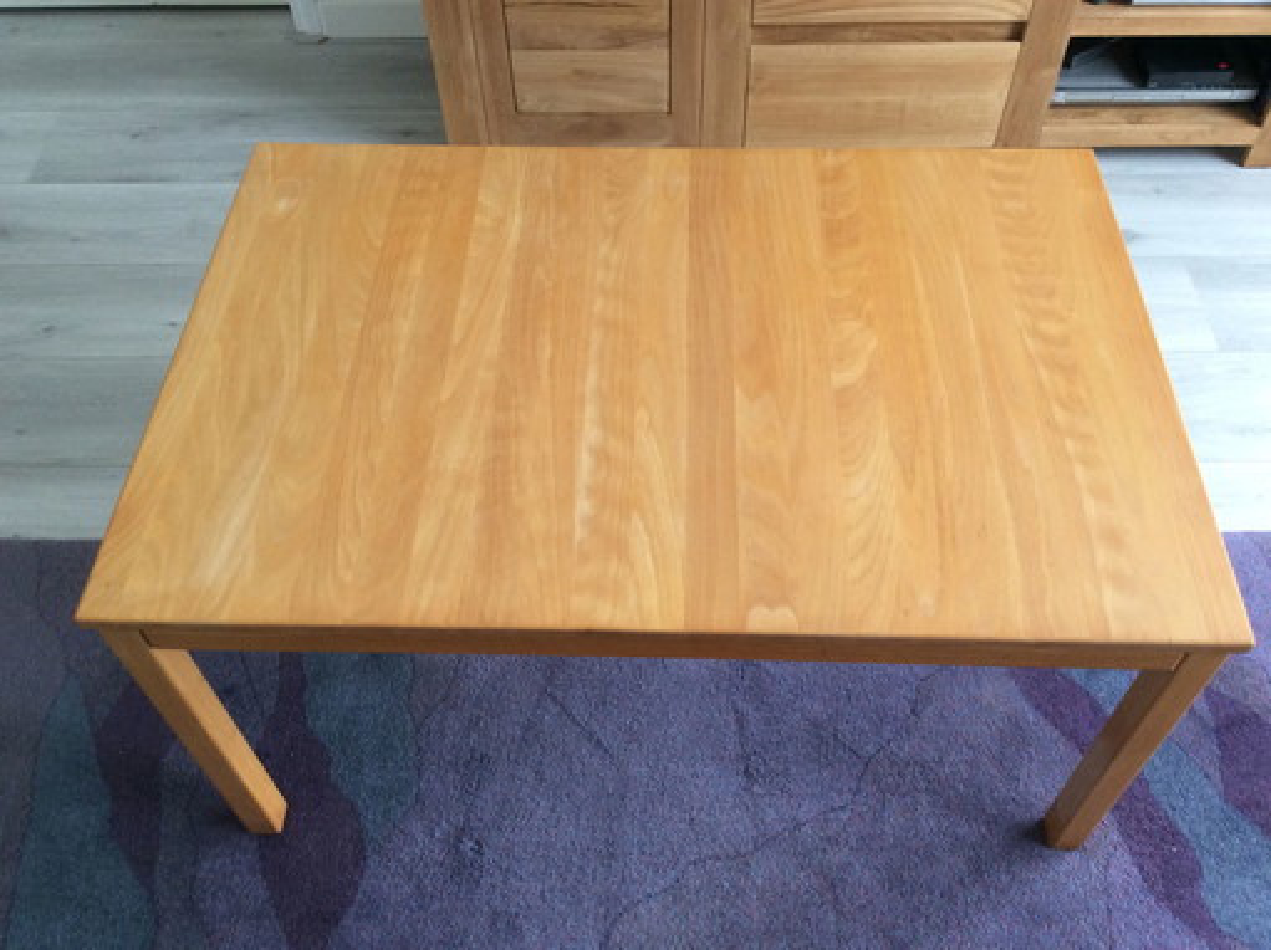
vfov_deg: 44.1
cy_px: 475
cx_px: 636
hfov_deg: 56.9
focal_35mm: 32
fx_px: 1174
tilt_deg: -53.4
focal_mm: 3.3
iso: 80
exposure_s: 1/25
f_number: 2.4
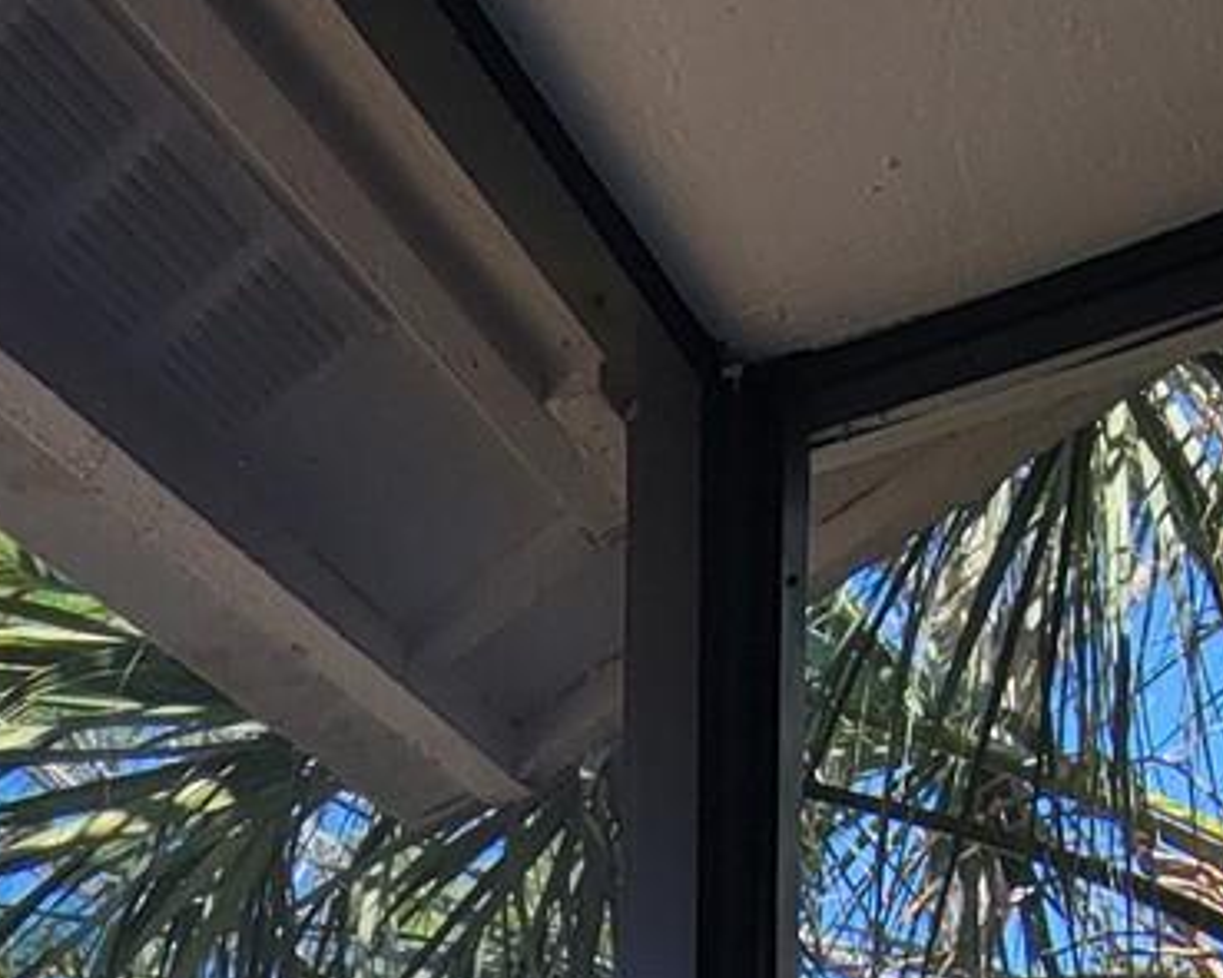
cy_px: 1800
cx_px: 212
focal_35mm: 55
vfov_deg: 19.7
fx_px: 1990
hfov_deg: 33.0
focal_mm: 2.2
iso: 50
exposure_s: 1/487
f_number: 2.2
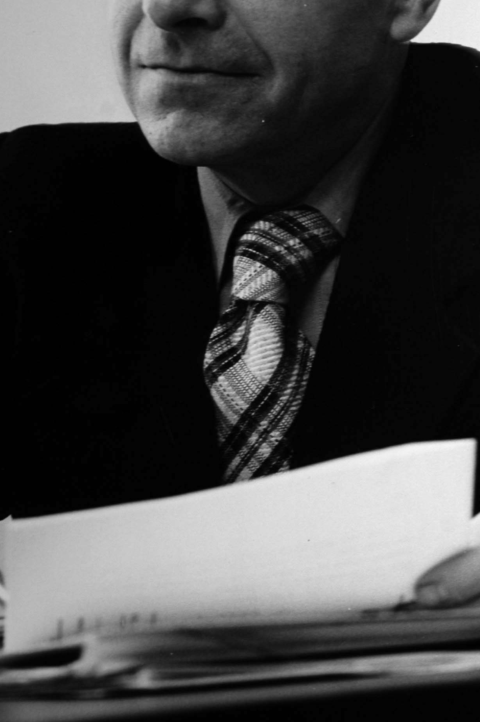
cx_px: 219
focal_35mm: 93
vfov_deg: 21.7
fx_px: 1863
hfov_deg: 14.7
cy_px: 144
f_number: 4.5
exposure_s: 1/20
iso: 200
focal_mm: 38
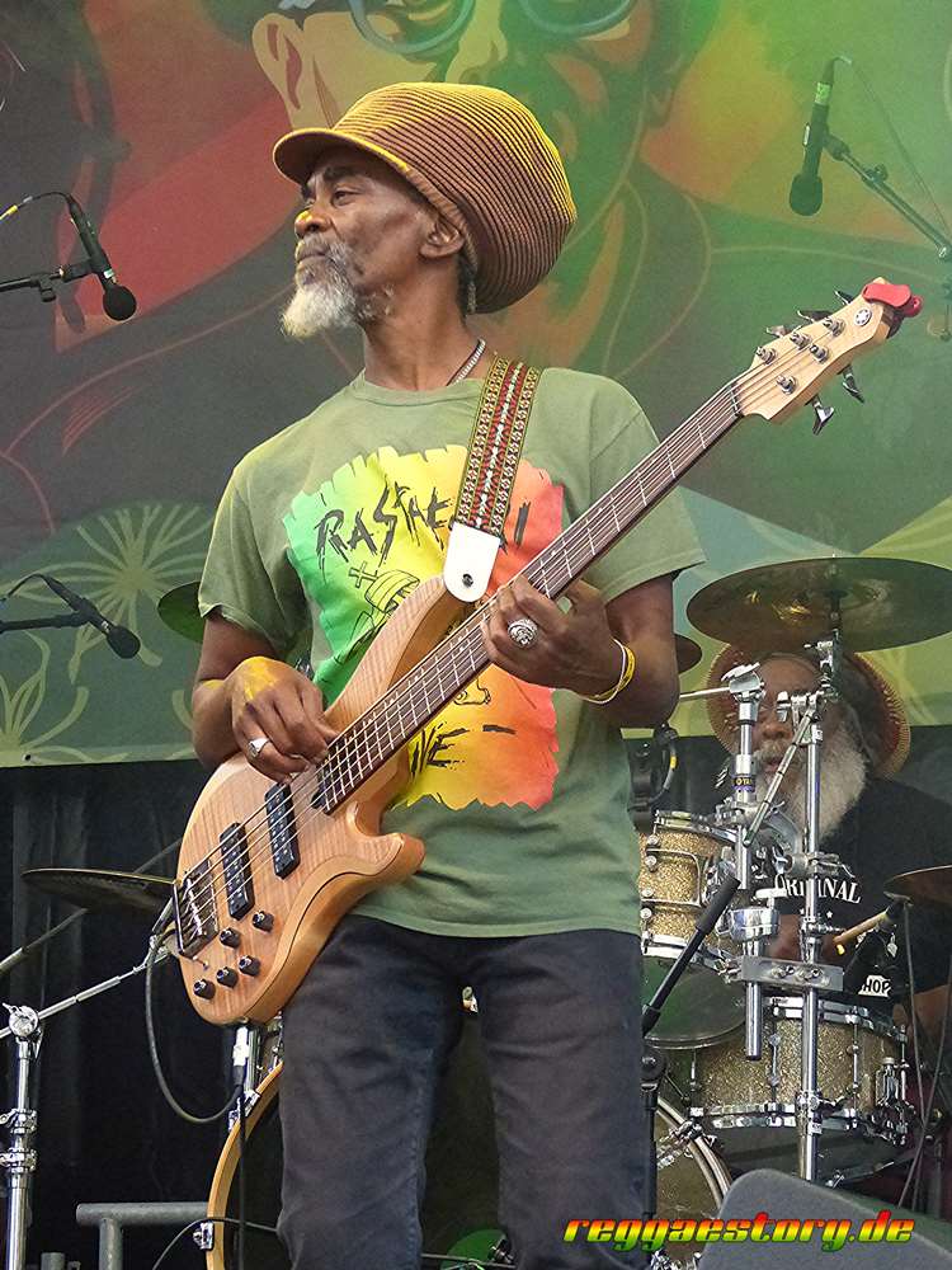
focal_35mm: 119
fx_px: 4364
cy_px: 635
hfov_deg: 12.5
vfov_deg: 16.6
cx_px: 476
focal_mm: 21.4
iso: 1000
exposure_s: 1/160
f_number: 2.8
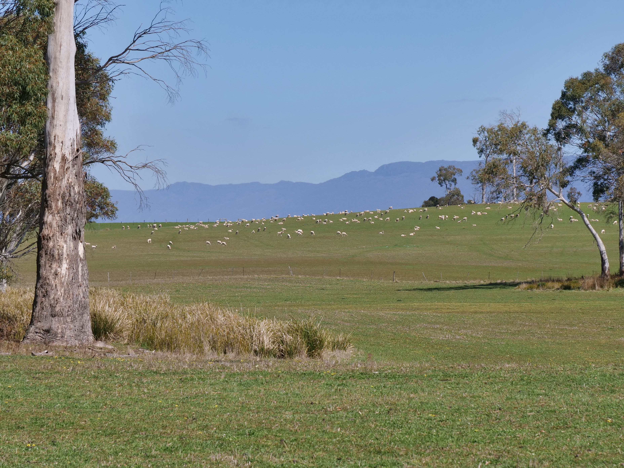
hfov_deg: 11.8
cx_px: 312
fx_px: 3010
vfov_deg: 8.9
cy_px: 234
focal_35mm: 167
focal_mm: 60
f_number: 6.3
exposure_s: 1/640
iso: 100
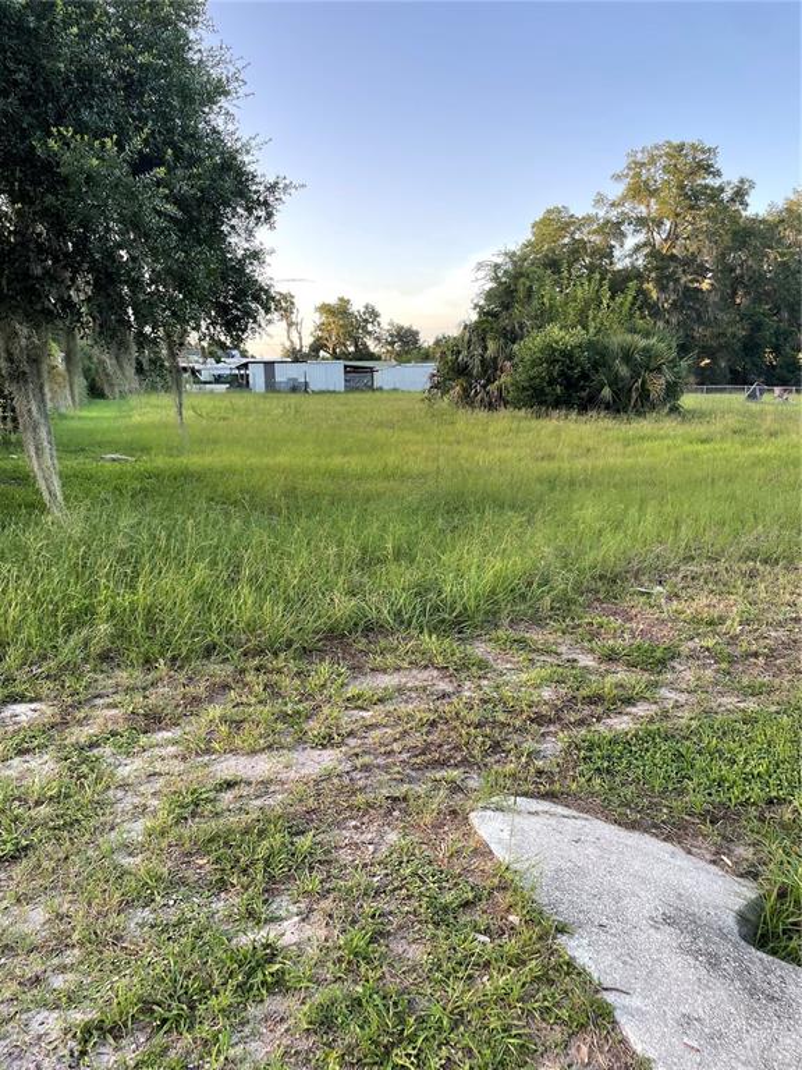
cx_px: 401
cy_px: 535
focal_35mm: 26
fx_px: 803
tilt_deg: -11.6
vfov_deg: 67.3
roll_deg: +0.7
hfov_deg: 53.1
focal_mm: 4.2
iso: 32
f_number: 1.6
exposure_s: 1/198
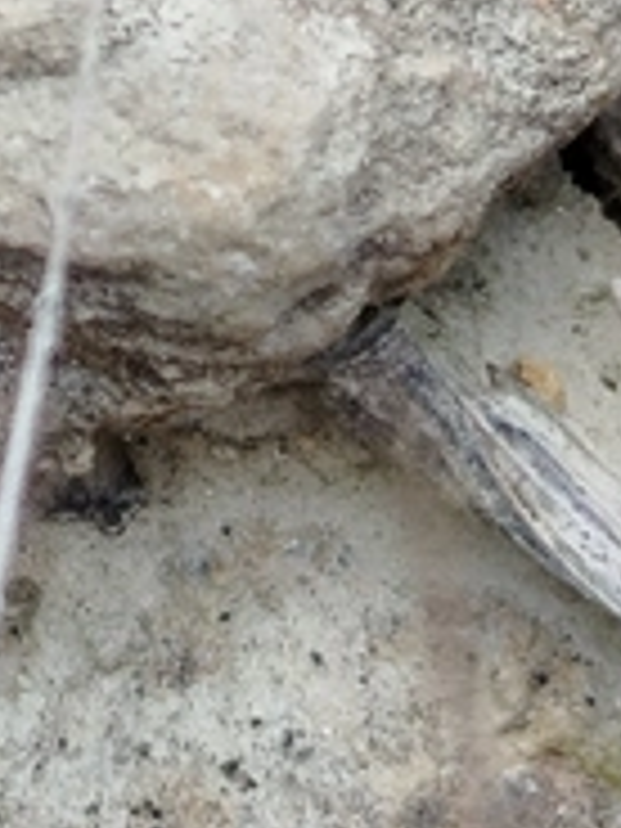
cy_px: -198
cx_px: -364
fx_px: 2583
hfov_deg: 12.8
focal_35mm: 108
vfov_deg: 17.3
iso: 50
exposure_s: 1/278
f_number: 1.7
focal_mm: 5.31
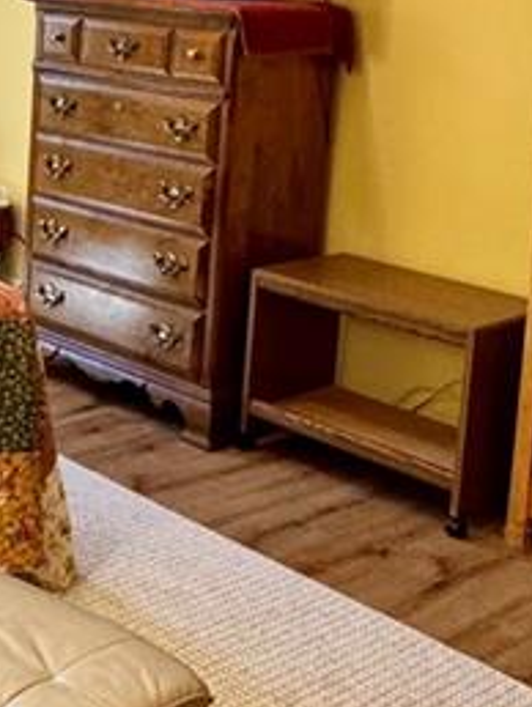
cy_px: 121
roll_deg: -2.9
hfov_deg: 22.0
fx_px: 1330
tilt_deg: -6.8
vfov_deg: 29.0
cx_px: 27
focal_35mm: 65
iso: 400
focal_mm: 2.22
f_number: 2.2
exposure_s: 1/60
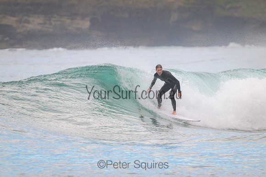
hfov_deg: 2.6
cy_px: 88
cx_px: 133
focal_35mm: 800
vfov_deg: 1.7
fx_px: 5912
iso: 1400
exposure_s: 1/320
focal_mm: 800
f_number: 11
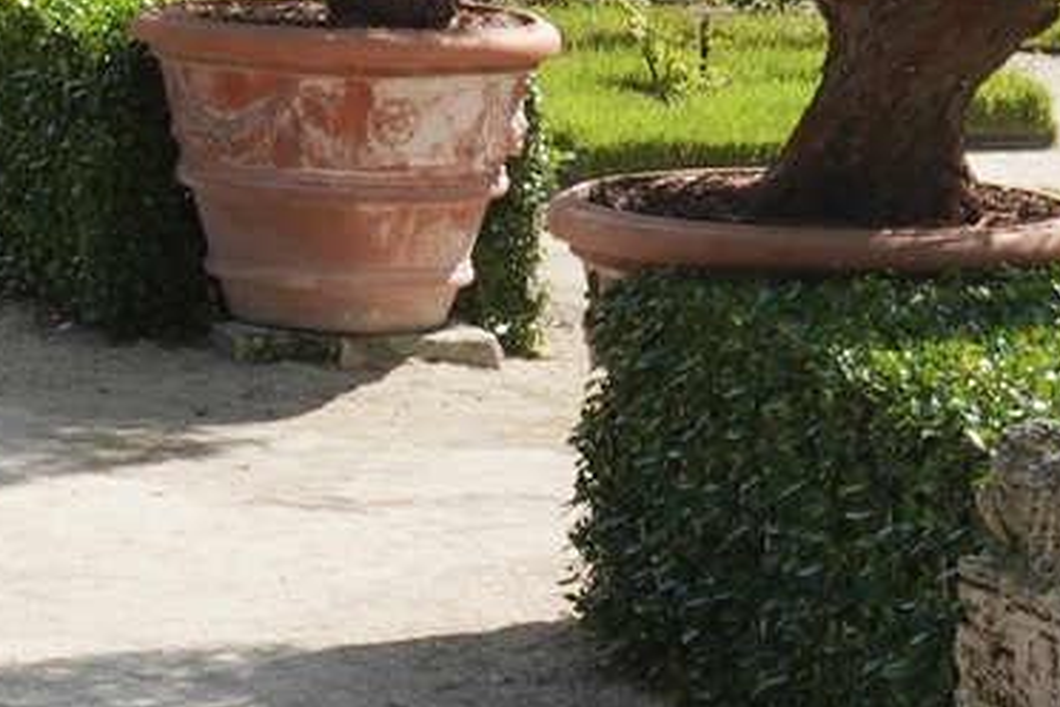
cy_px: -328
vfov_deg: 6.3
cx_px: -1388
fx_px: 6330
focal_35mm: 215
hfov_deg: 8.8
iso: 250
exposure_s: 1/100
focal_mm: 40
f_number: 20
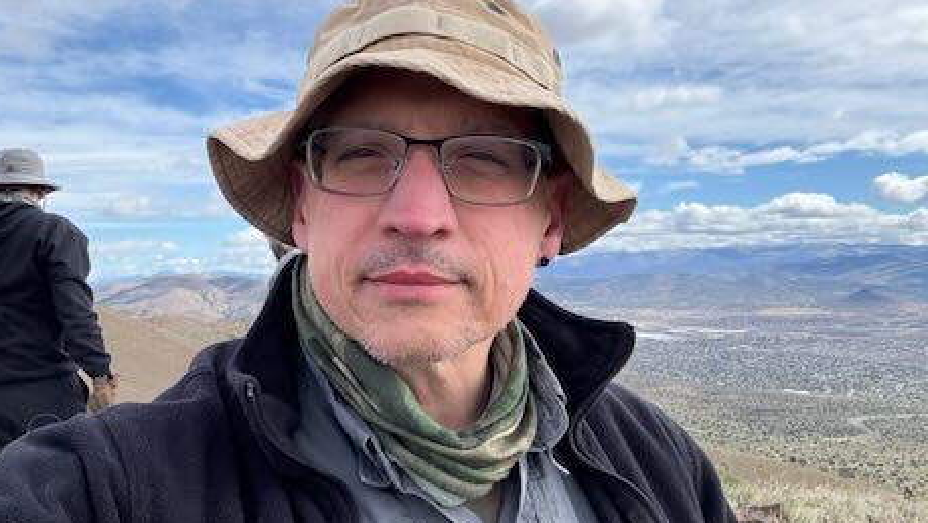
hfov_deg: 56.3
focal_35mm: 35
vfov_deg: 33.6
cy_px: 209
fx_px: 862
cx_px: 379
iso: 40
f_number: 1.9
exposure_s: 1/1284
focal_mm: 2.69
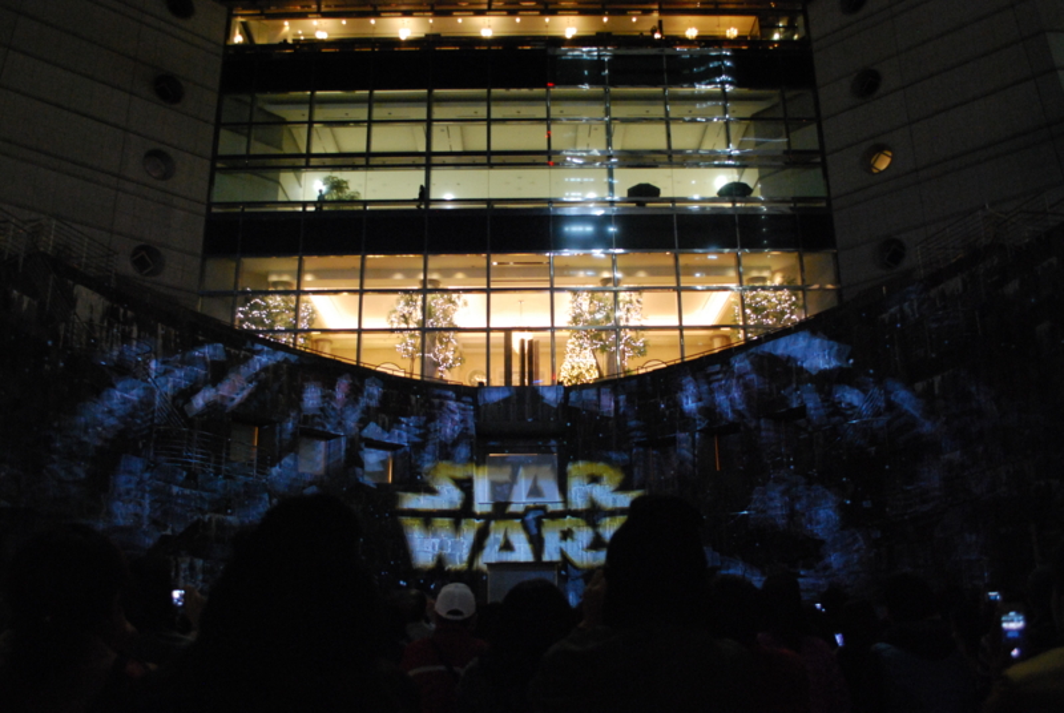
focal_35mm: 30
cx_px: 532
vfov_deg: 43.7
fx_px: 888
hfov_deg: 61.9
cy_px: 356
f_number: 3.8
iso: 1600
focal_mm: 20
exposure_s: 1/8
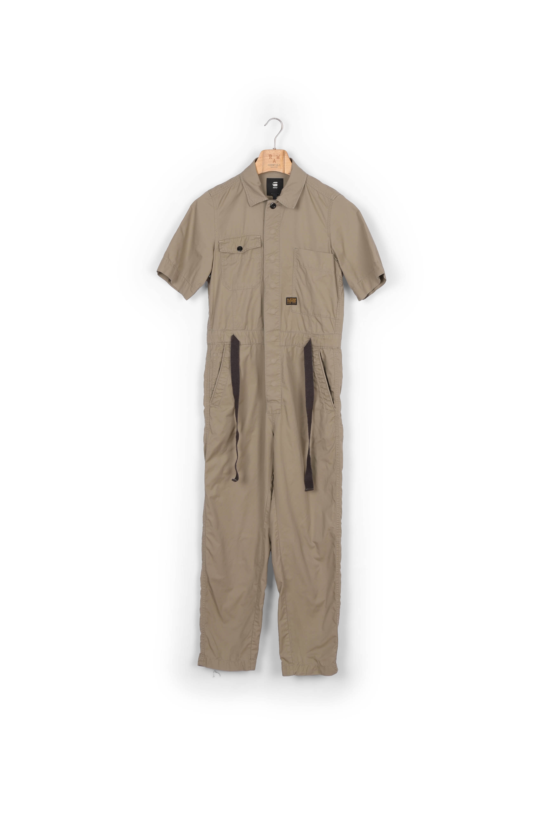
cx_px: 275
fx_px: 871
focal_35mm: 38
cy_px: 413
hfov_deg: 35.0
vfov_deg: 50.7
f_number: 13
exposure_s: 1/125
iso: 100
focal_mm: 38
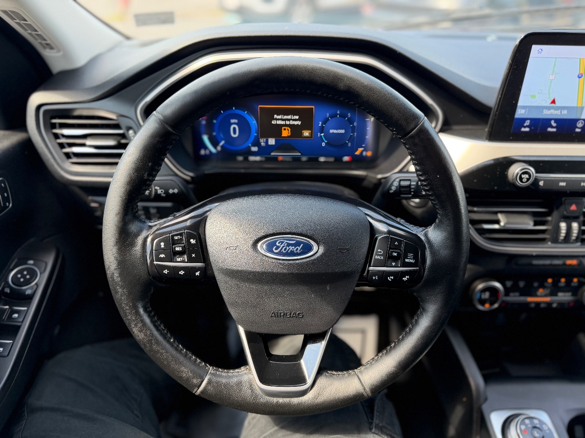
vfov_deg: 56.8
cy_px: 219
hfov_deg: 71.6
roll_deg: -2.4
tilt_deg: -34.3
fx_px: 406
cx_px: 292
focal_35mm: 24
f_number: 1.78
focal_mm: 6.76
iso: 160
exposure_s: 1/202
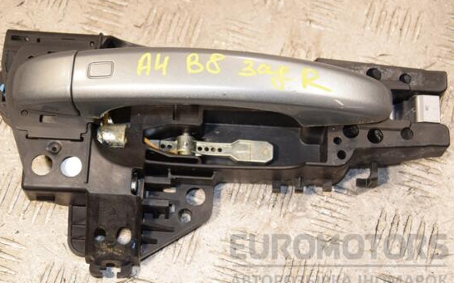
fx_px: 935
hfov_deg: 27.3
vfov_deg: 17.2
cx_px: 215
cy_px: 136
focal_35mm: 76
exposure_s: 1/200
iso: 800
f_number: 5.6
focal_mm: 45
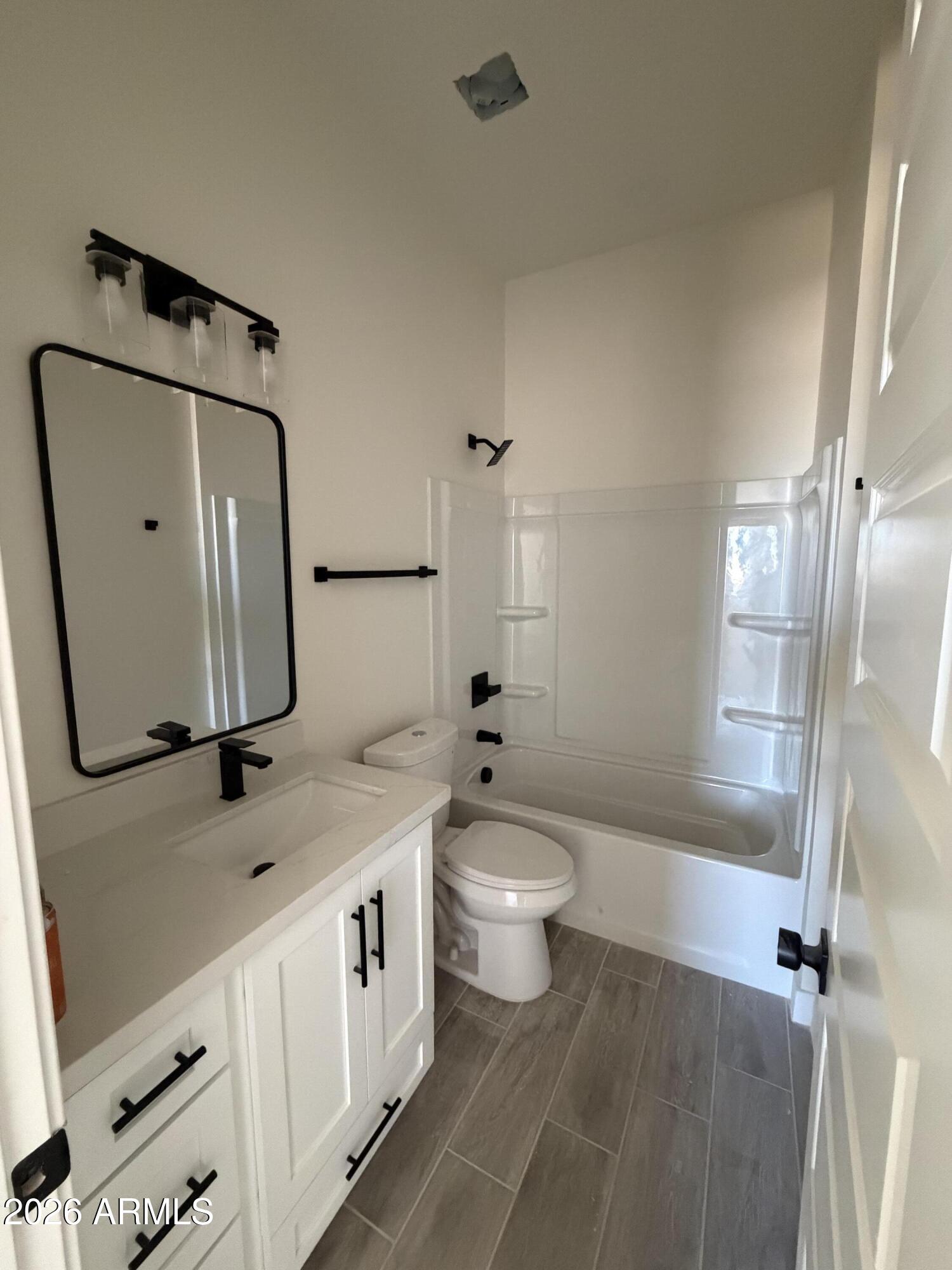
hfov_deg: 85.7
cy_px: 635
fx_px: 513
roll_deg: +0.0
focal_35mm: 14
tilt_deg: -7.9
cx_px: 476
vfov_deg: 102.1
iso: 800
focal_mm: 2.22
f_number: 2.2
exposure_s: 1/60
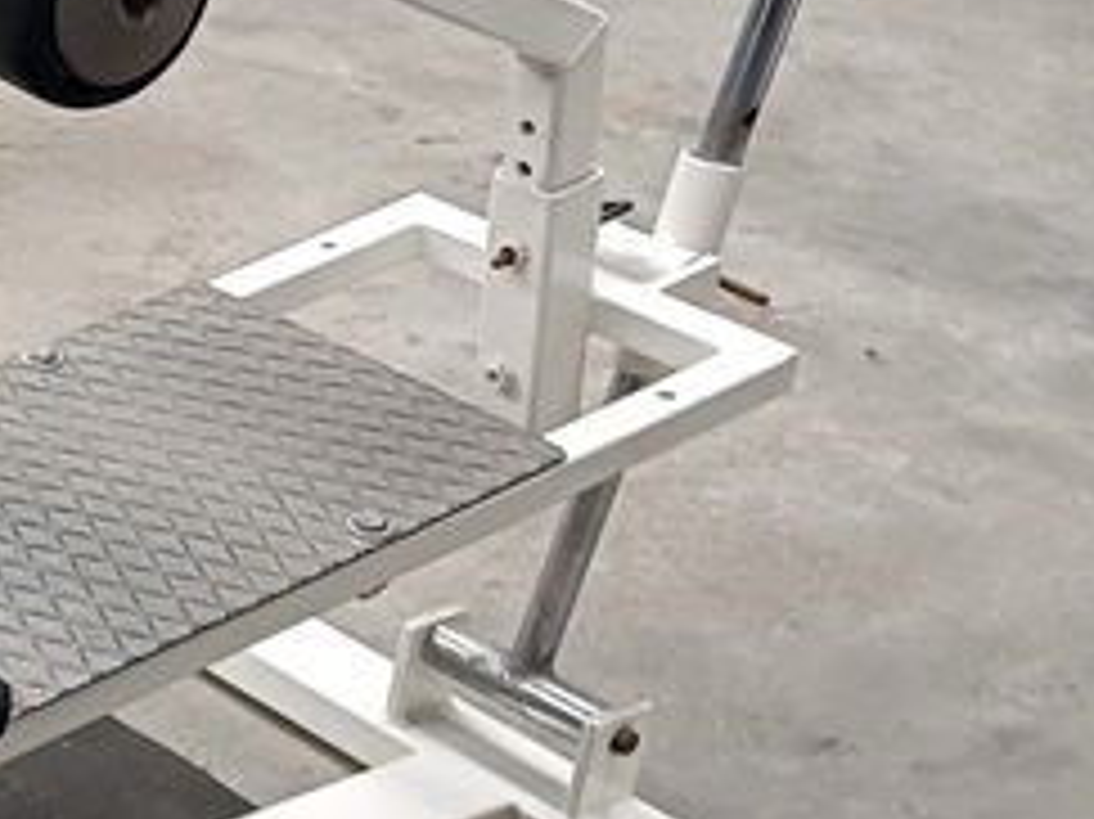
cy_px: 608
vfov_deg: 14.3
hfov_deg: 16.9
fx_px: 3254
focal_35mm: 103
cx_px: -639
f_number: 1.8
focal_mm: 4.65
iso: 250
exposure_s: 1/33.3
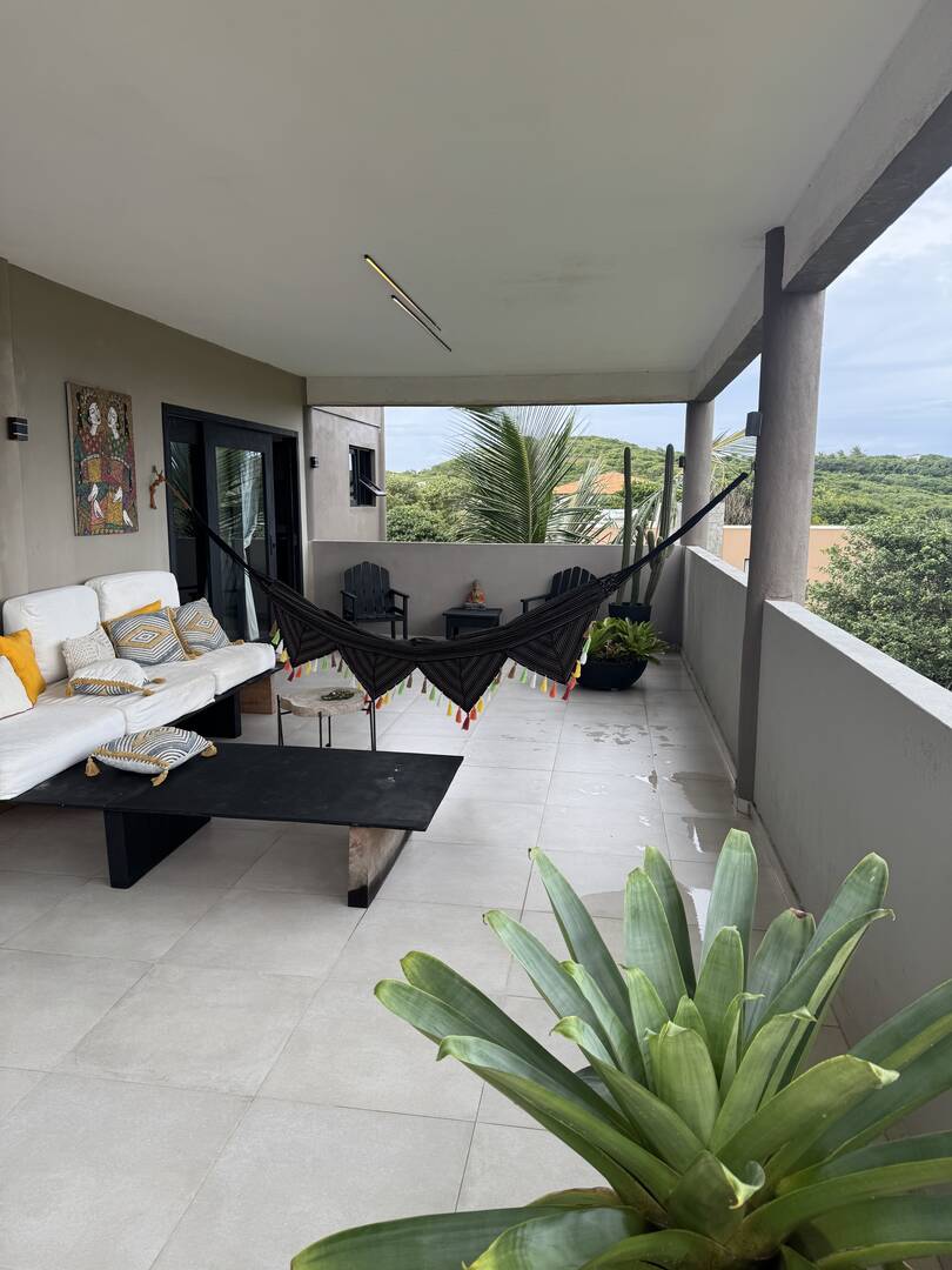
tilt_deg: -8.1
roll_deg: -0.1
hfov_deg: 56.8
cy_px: 635
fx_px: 880
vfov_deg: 71.6
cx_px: 476
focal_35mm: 24
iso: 80
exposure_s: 1/1094
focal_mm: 6.76
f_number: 1.78
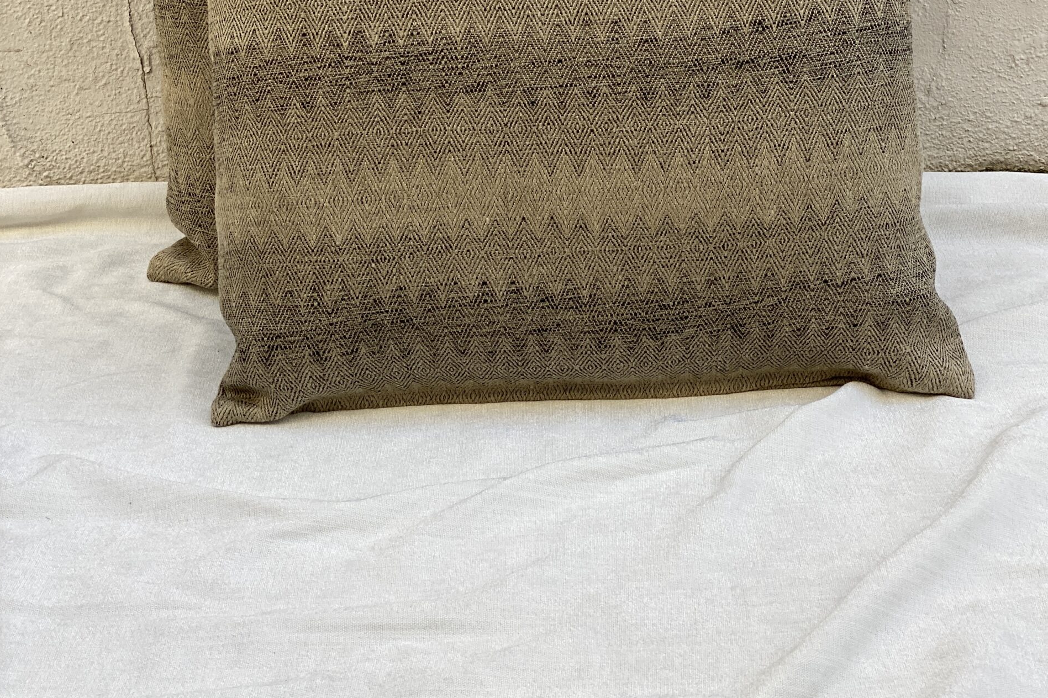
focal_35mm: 73
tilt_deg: -18.8
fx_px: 2125
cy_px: 102
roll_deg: +2.2
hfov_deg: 27.7
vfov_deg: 18.4
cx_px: 526
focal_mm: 6
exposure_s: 1/203
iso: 20
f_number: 2
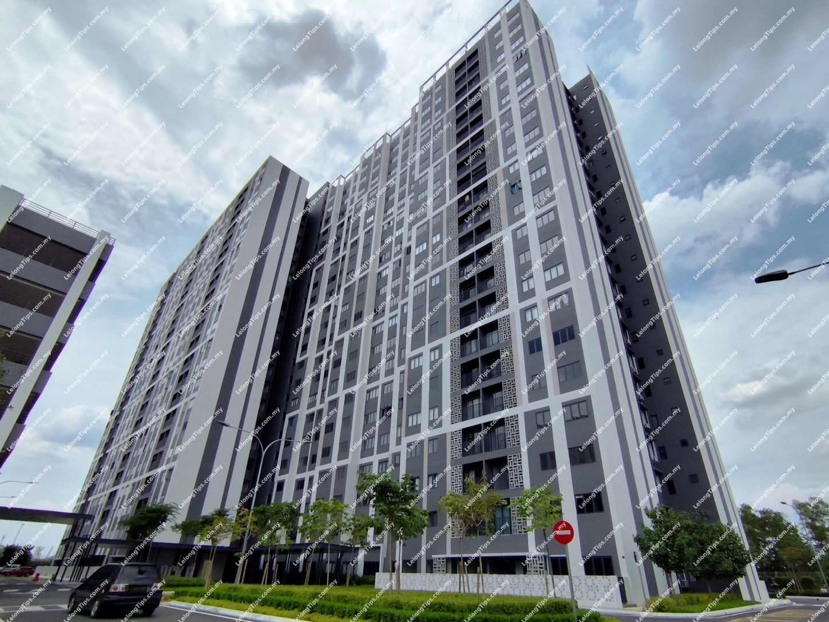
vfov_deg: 78.1
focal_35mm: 16
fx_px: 383
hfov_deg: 94.5
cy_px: 311
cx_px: 414
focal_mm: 1.65
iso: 50
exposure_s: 1/4243
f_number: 2.2
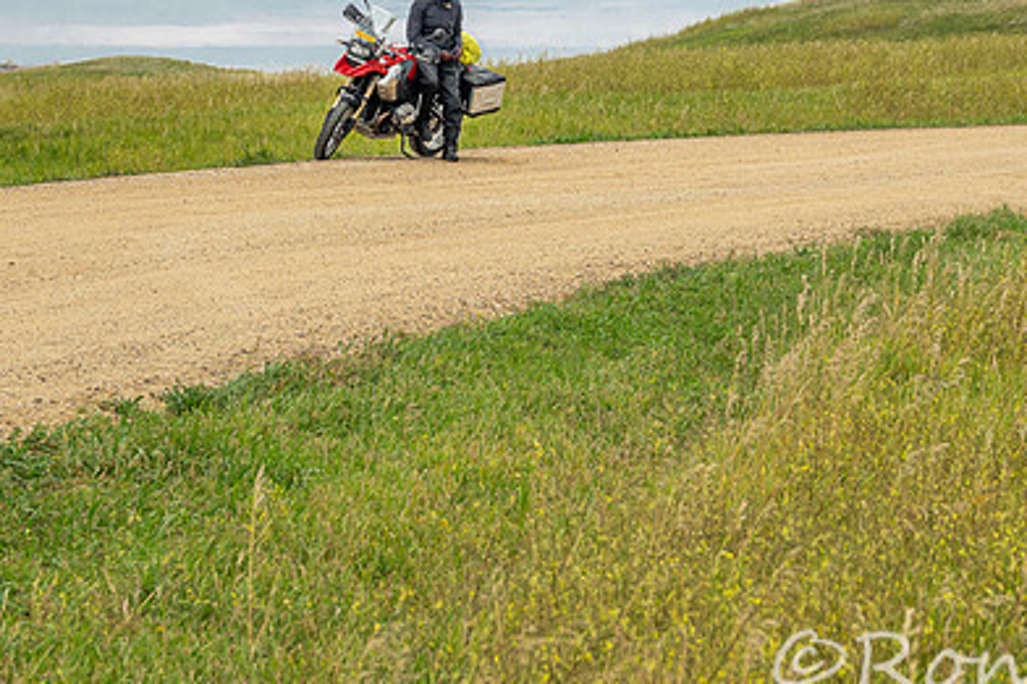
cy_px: 229
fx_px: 5361
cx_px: 592
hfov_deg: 10.9
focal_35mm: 188
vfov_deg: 7.3
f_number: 4
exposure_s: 1/500
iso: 160
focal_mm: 46.41
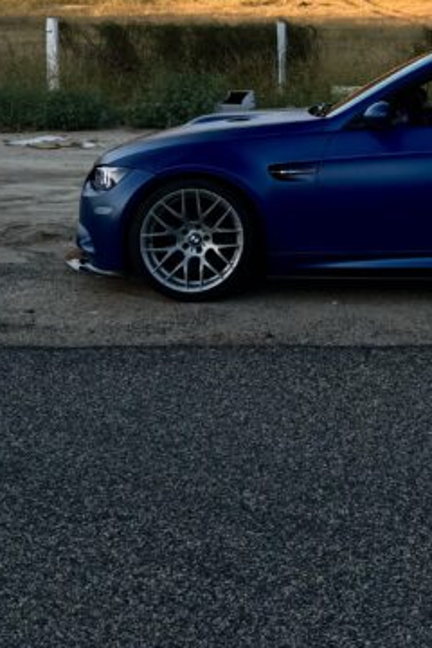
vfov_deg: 27.3
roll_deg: -2.4
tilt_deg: -3.2
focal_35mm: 71
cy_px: 45
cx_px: 497
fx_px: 1278
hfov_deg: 18.3
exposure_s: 1/615
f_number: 1.78
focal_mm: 6.76
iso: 80
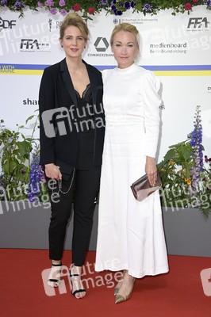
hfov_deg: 21.9
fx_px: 546
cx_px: 106
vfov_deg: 32.4
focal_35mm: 62
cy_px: 158
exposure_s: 1/250
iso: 640
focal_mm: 62
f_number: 5.6
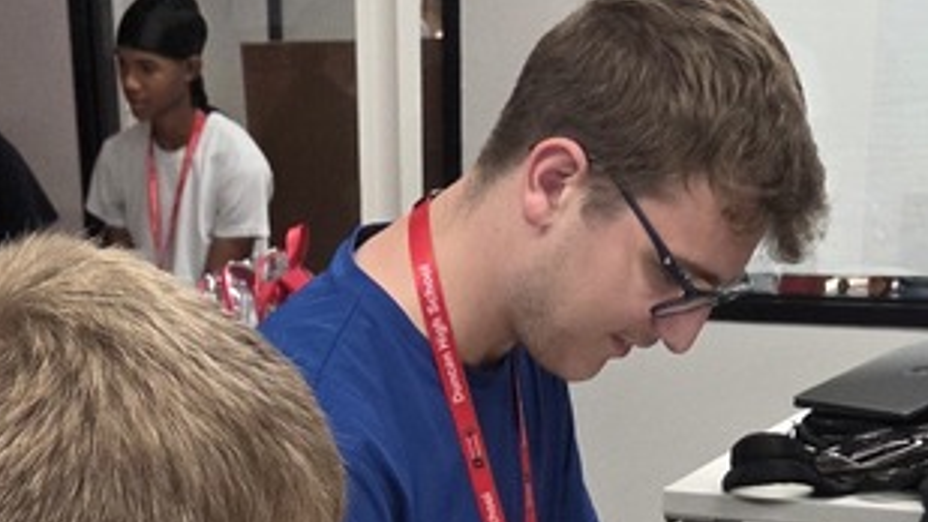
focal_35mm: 83
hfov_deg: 25.5
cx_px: 336
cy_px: 780
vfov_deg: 13.7
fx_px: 2043
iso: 320
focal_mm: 5.4
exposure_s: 1/120
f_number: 1.8
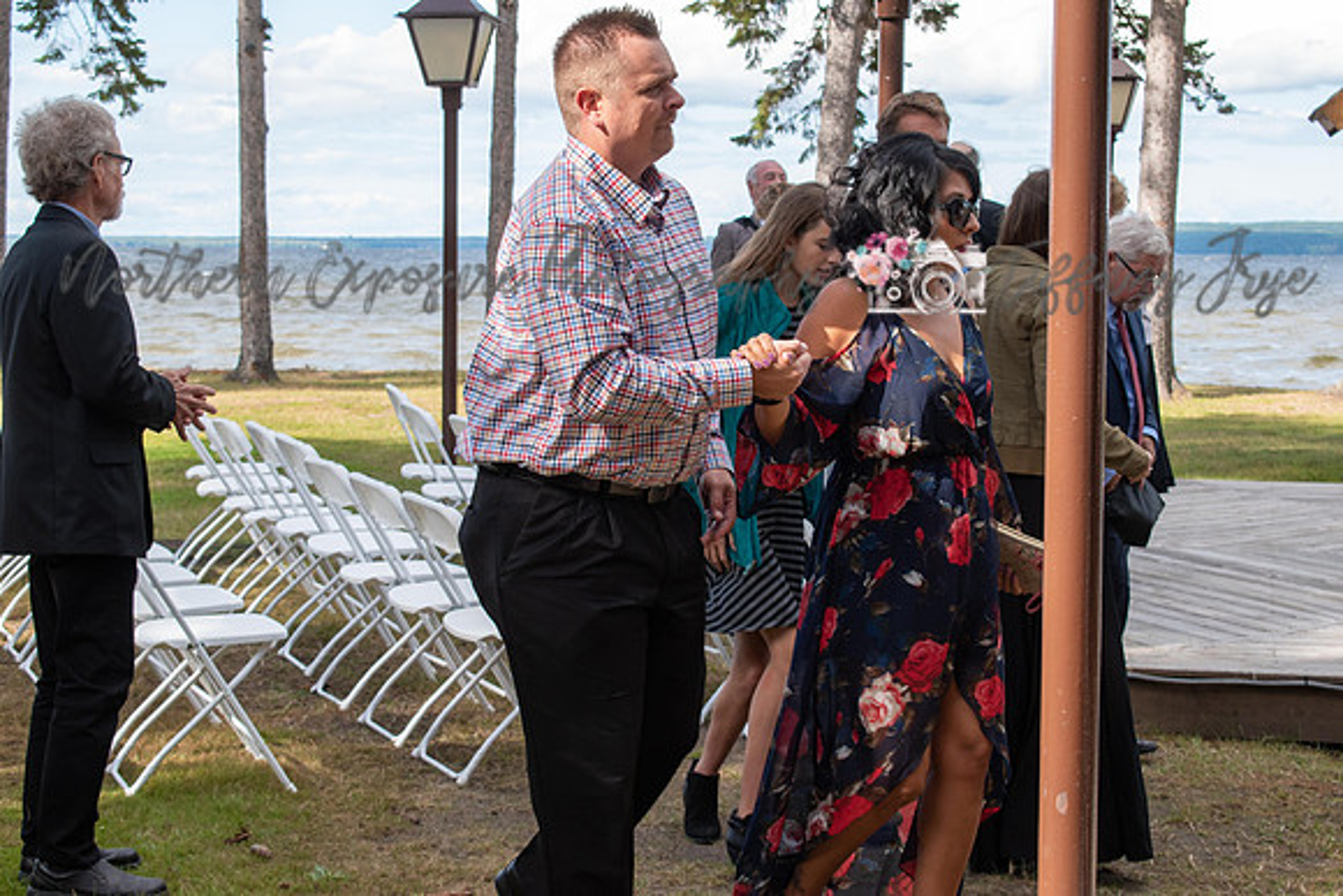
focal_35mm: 72
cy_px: 448
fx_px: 2687
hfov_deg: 28.1
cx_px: 672
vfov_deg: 18.9
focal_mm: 48
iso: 280
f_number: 8
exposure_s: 1/250
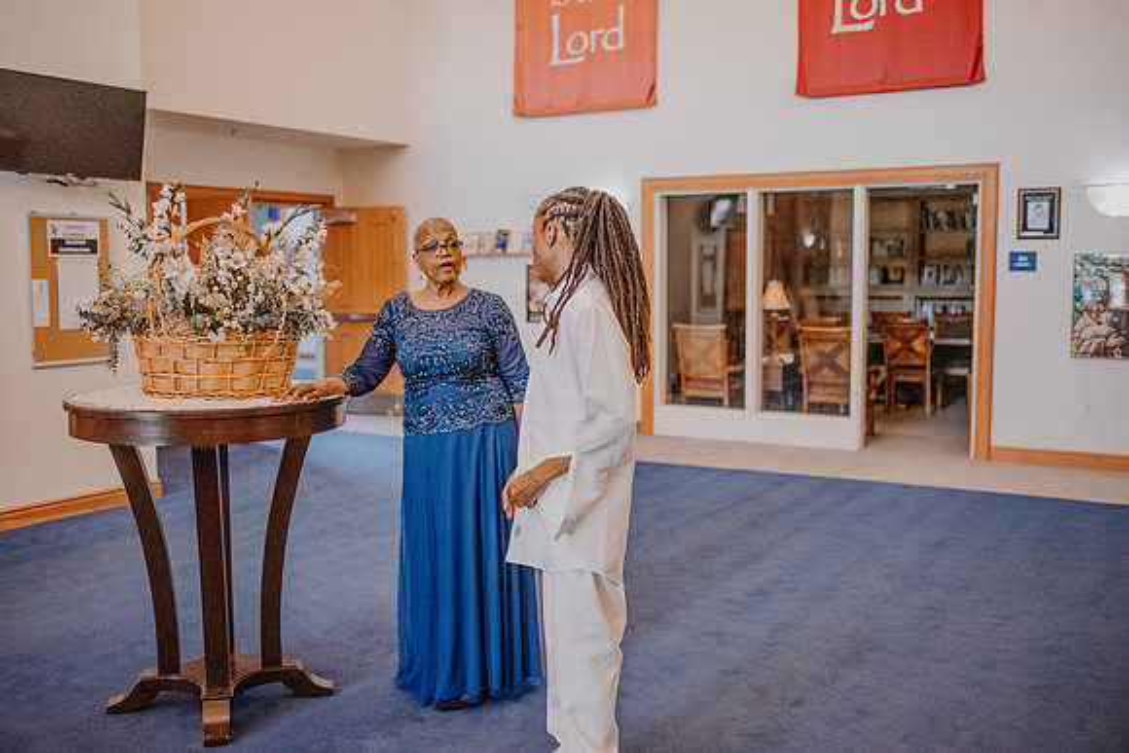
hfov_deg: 54.4
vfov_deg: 37.9
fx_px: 1098
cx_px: 564
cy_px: 376
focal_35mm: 35
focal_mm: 35
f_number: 2.2
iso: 6400
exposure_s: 1/1000
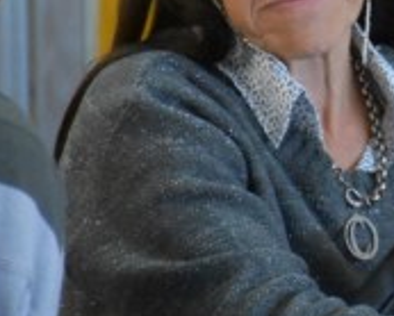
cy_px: -8
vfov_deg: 2.8
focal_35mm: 546
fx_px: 6375
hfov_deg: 3.5
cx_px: 633
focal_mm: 105
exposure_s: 1/250
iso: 8000
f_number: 5.6
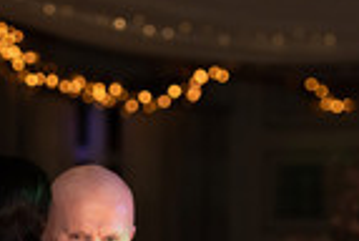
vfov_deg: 4.9
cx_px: 156
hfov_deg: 7.4
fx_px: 2788
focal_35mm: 279
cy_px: 320
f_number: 2.8
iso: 640
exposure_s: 1/250
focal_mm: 100
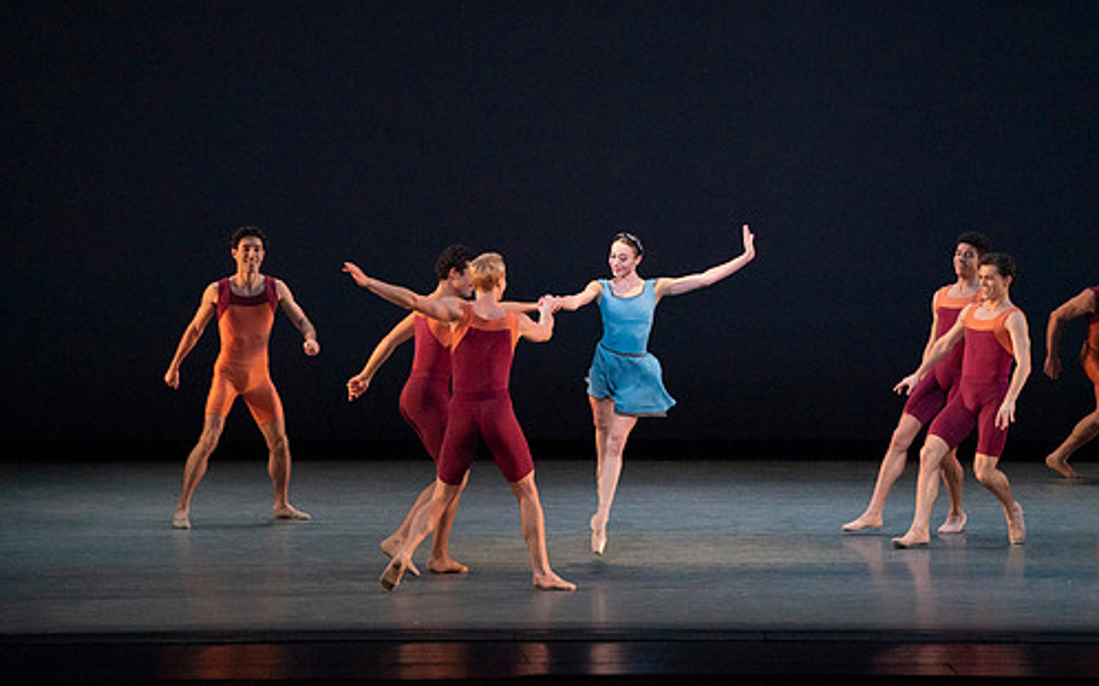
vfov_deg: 5.8
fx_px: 6827
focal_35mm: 228
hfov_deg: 9.2
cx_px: 538
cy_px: 283
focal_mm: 192
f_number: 5.6
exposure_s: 1/400
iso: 6400
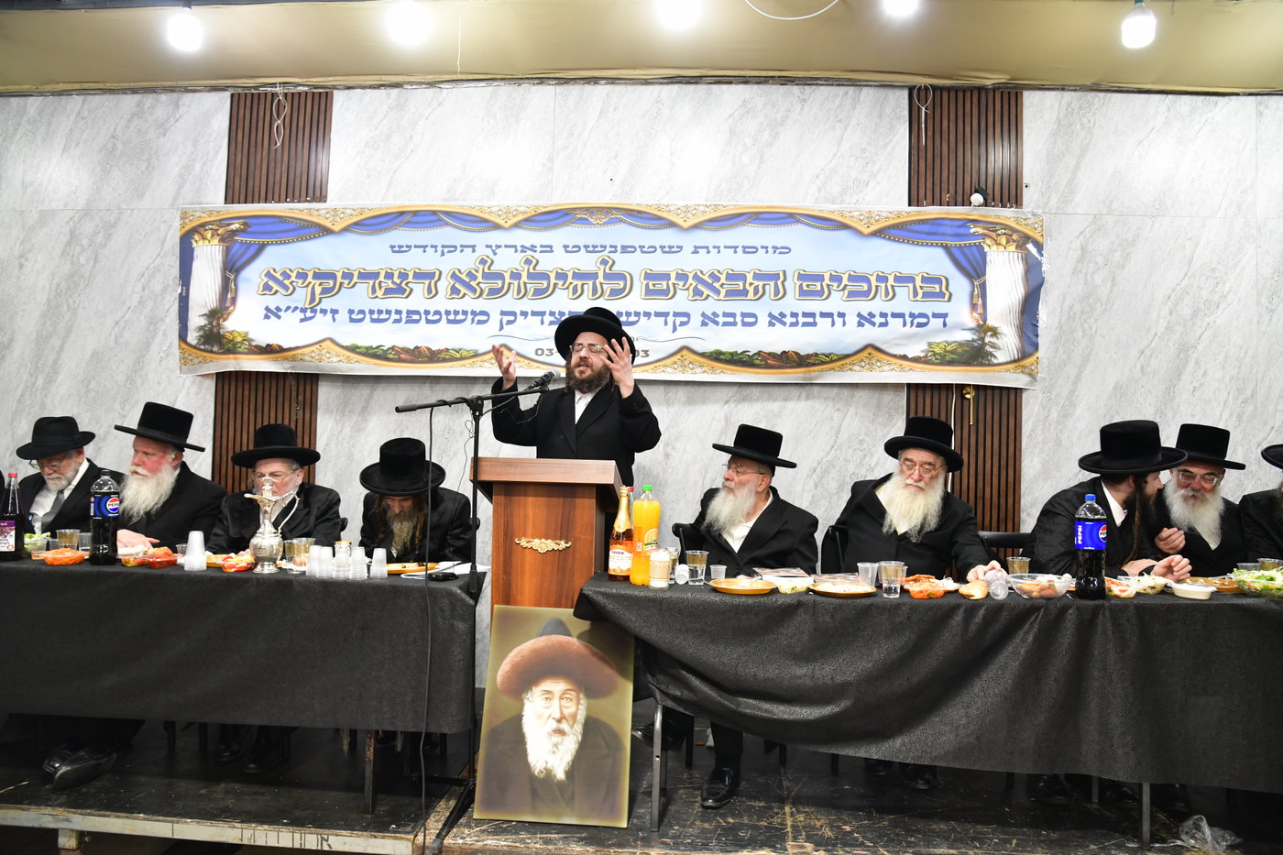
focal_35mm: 24
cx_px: 642
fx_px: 855
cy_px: 428
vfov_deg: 53.1
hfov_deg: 73.8
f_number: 5.6
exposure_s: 1/100
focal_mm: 24
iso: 1600
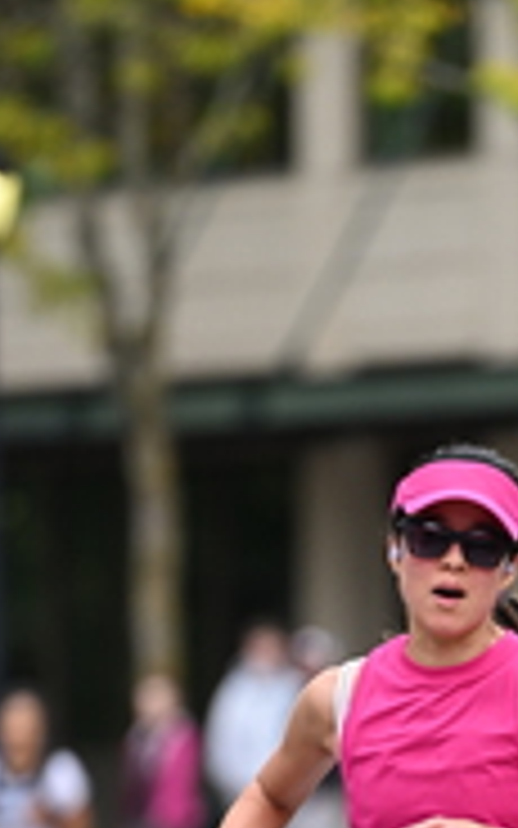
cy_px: 842
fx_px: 13801
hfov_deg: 2.1
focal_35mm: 611
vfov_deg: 3.4
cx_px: 511
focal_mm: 200
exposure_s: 1/2000
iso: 640
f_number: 2.8
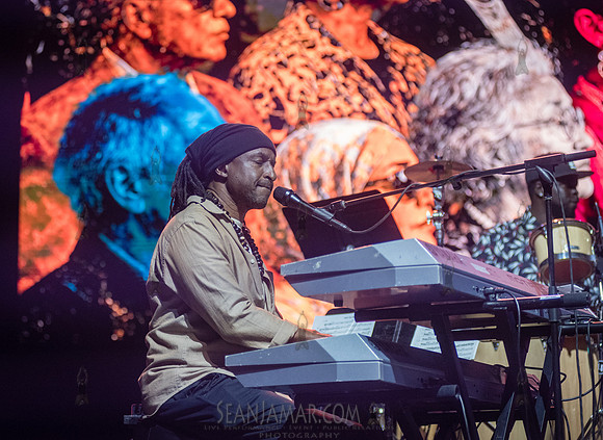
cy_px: 179
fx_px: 1797
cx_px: 246
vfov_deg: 13.9
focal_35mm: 104
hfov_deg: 19.0
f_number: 2.8
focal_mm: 80
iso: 3200
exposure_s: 1/2000
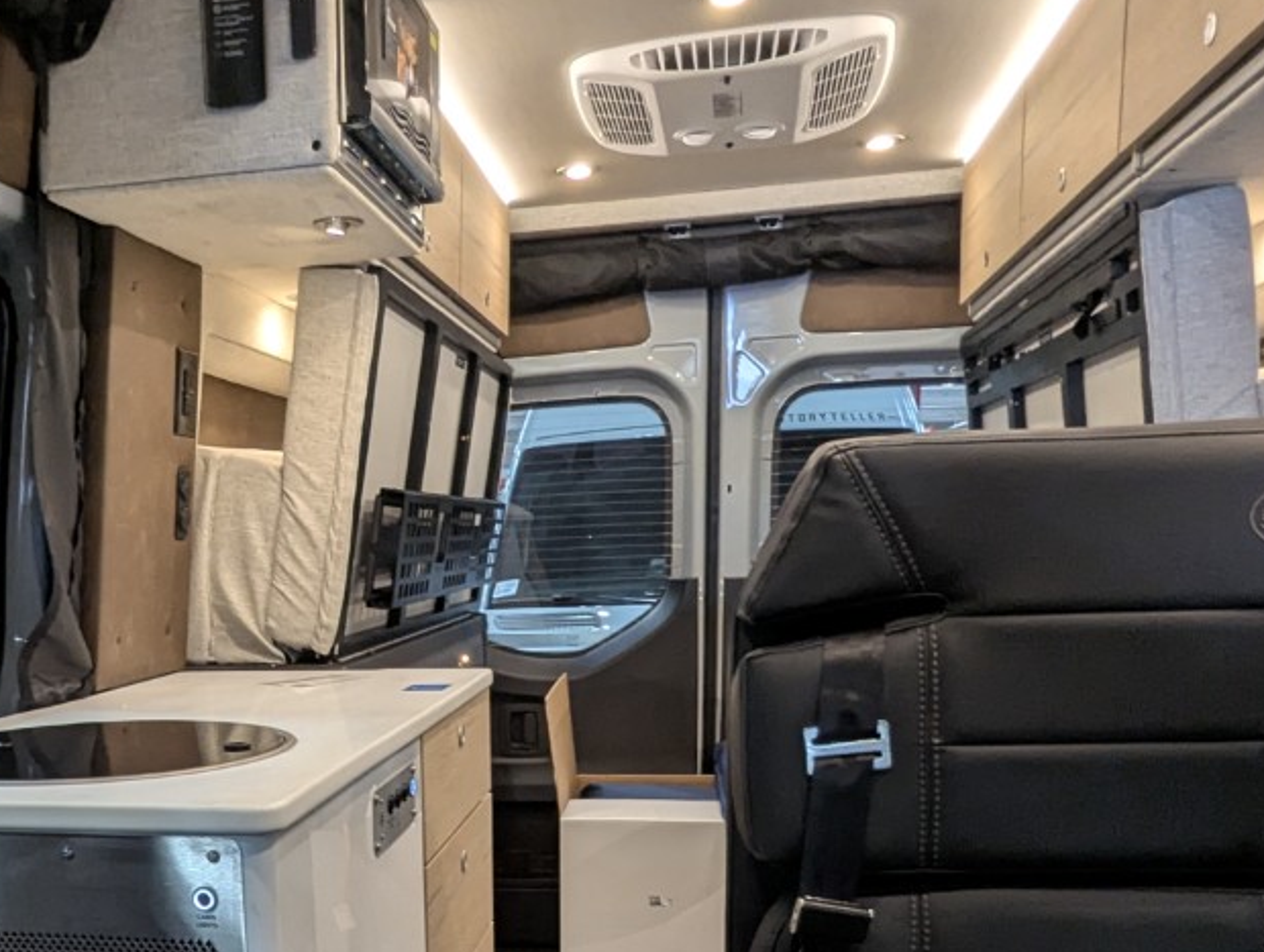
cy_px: 795
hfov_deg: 49.6
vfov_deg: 37.9
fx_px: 1317
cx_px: 348
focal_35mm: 36
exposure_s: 1/23.8
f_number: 2.2
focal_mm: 2.35
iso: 183
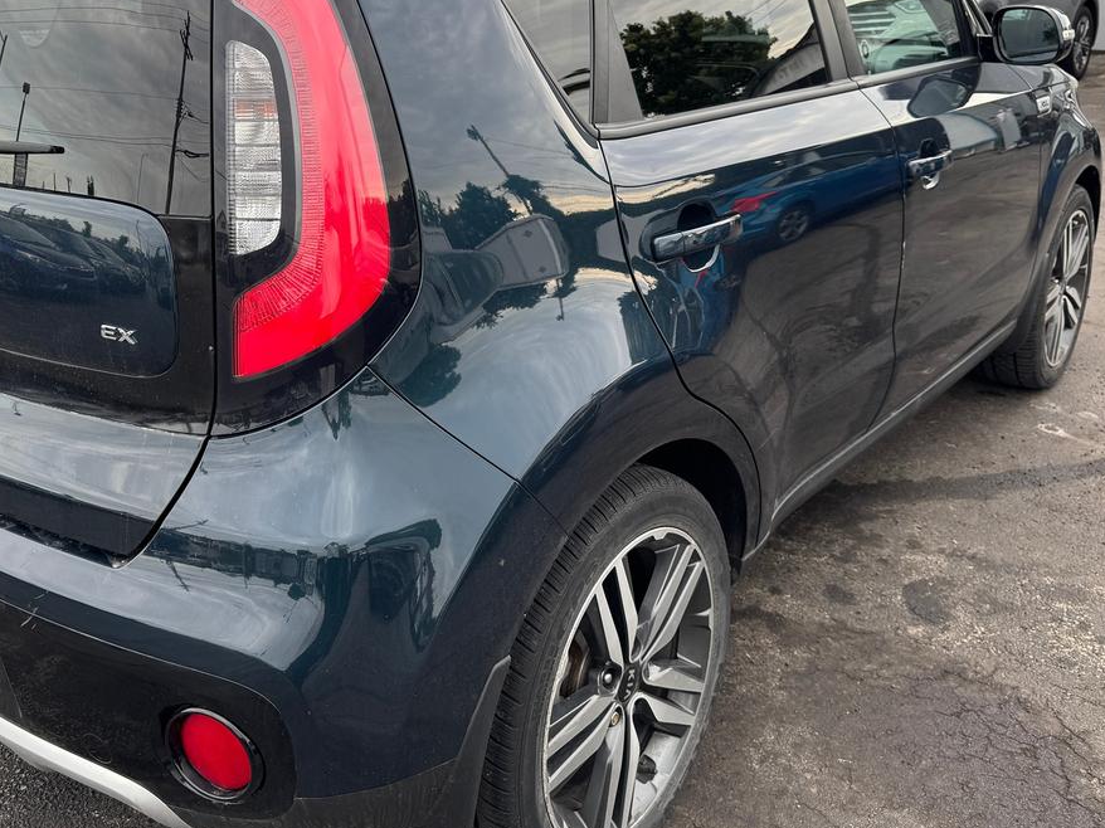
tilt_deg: -17.2
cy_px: 312
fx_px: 1117
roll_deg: +2.0
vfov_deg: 40.4
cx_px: 453
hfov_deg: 52.3
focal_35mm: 35
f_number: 1.78
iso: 80
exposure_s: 1/376
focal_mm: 6.76
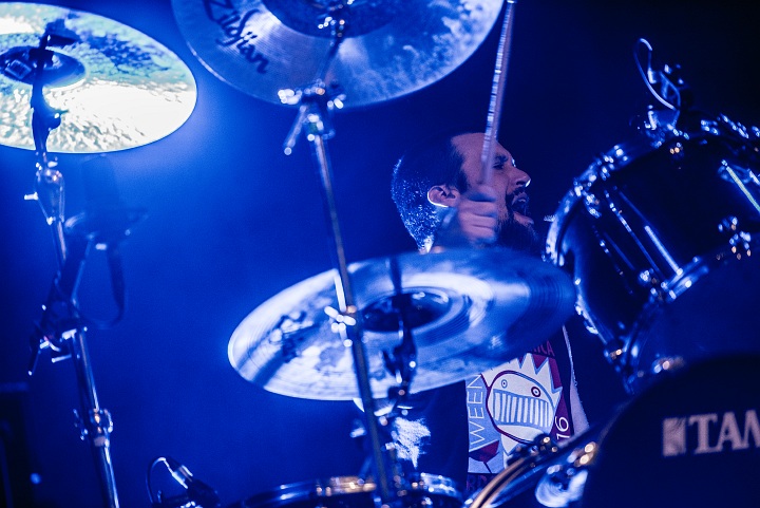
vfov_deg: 7.6
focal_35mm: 180
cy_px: 254
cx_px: 380
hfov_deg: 11.4
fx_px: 3802
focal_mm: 180
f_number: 2.8
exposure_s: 1/100
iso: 2000
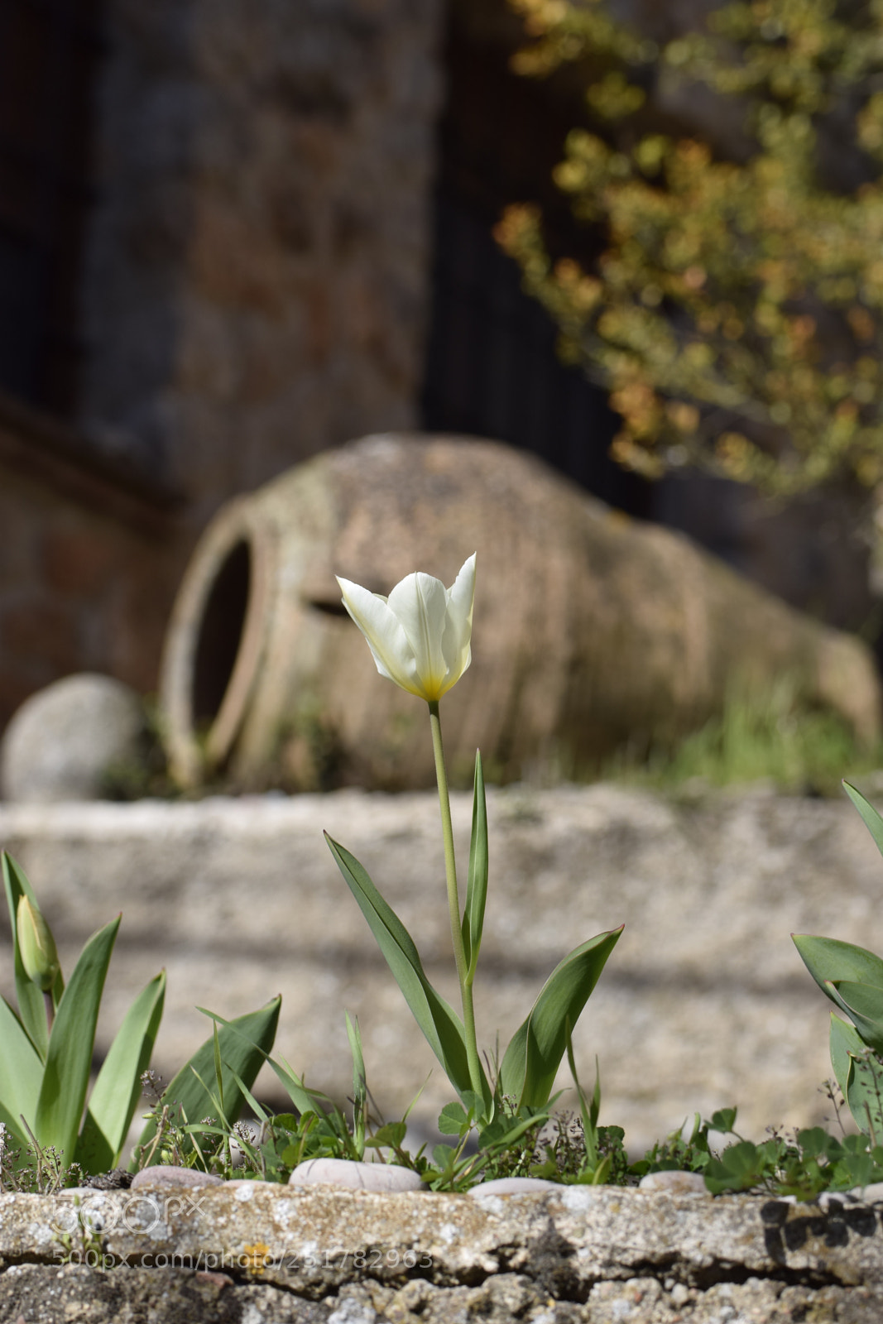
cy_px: 662
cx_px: 442
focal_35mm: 105
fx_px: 3862
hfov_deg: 13.0
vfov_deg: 19.5
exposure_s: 1/400
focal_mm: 70
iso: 100
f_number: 8
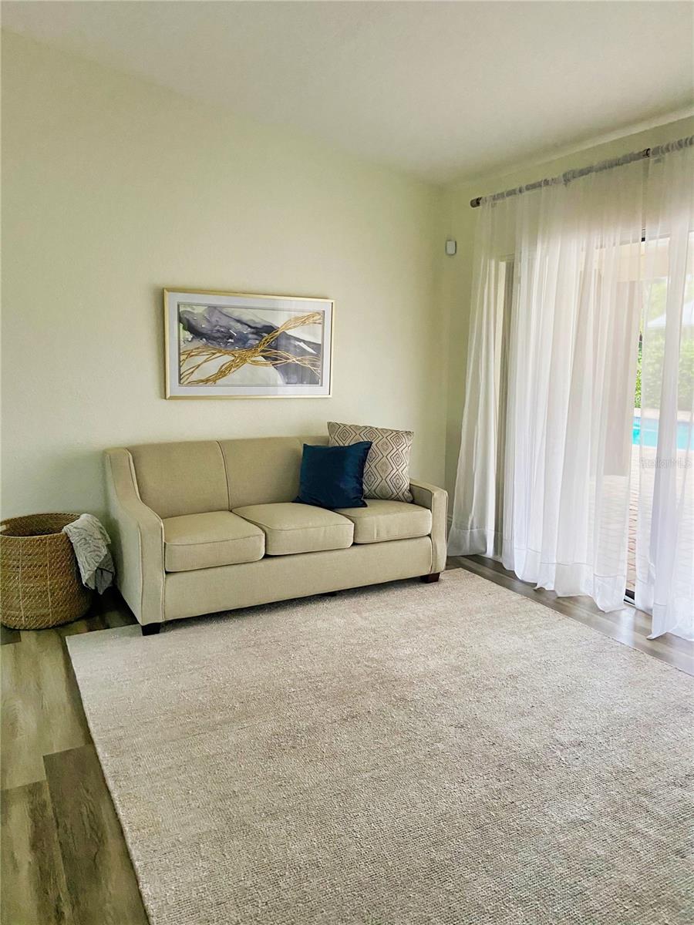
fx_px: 695
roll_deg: -0.3
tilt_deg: -8.3
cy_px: 462
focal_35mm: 26
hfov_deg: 53.1
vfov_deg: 67.3
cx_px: 347
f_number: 1.8
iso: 500
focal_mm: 4.25
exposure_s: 1/46
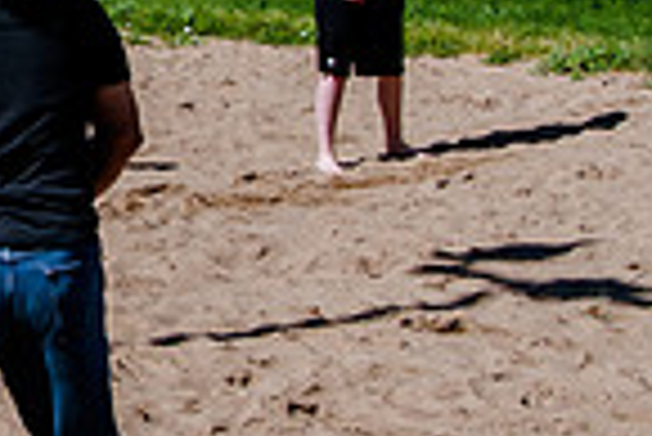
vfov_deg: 7.4
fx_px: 3372
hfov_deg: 10.8
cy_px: 16
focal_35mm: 186
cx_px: -162
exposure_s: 1/640
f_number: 8
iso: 160
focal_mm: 31
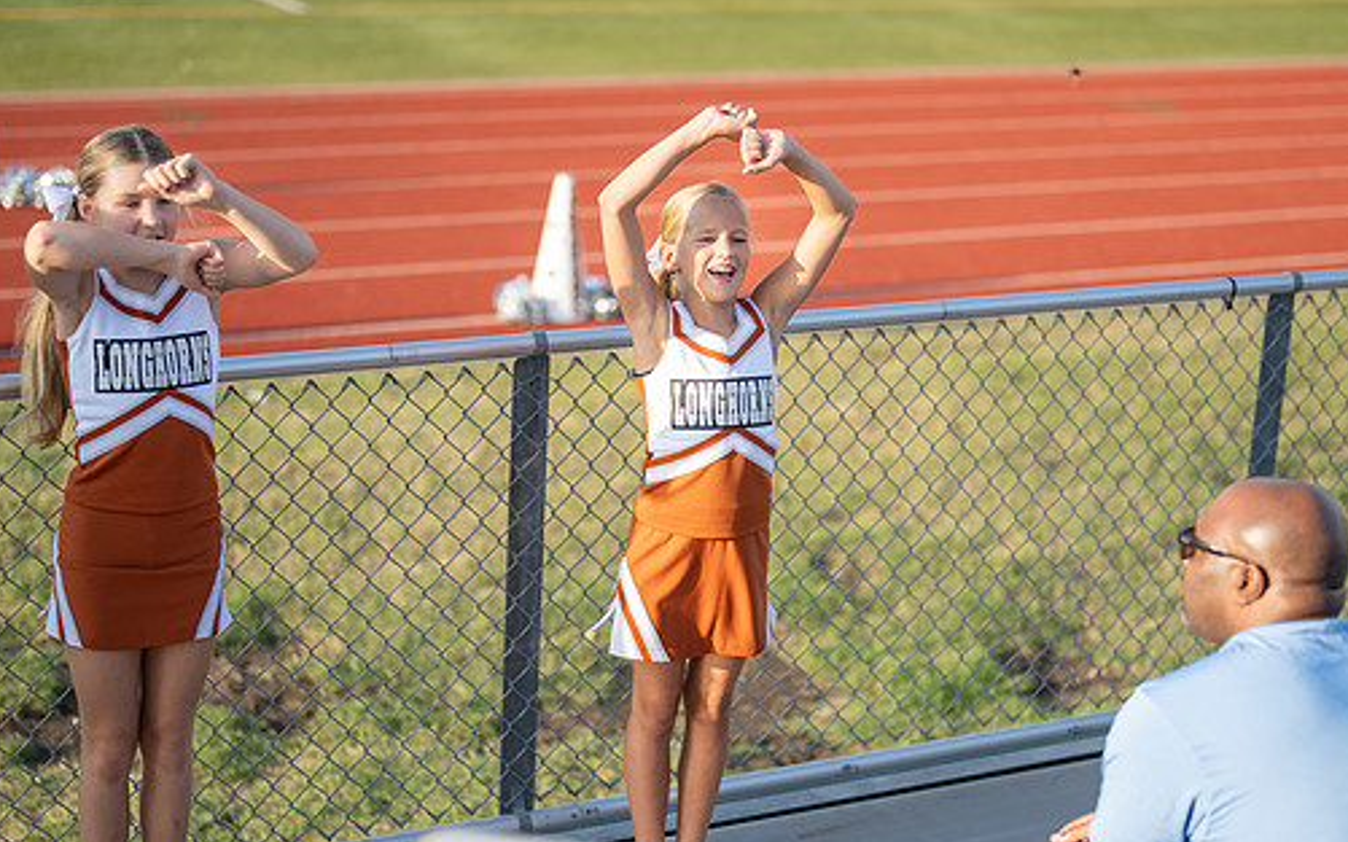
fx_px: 2902
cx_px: 711
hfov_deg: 26.1
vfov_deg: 16.5
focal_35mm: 79
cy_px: 459
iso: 100
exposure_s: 1/3200
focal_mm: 50
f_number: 1.2
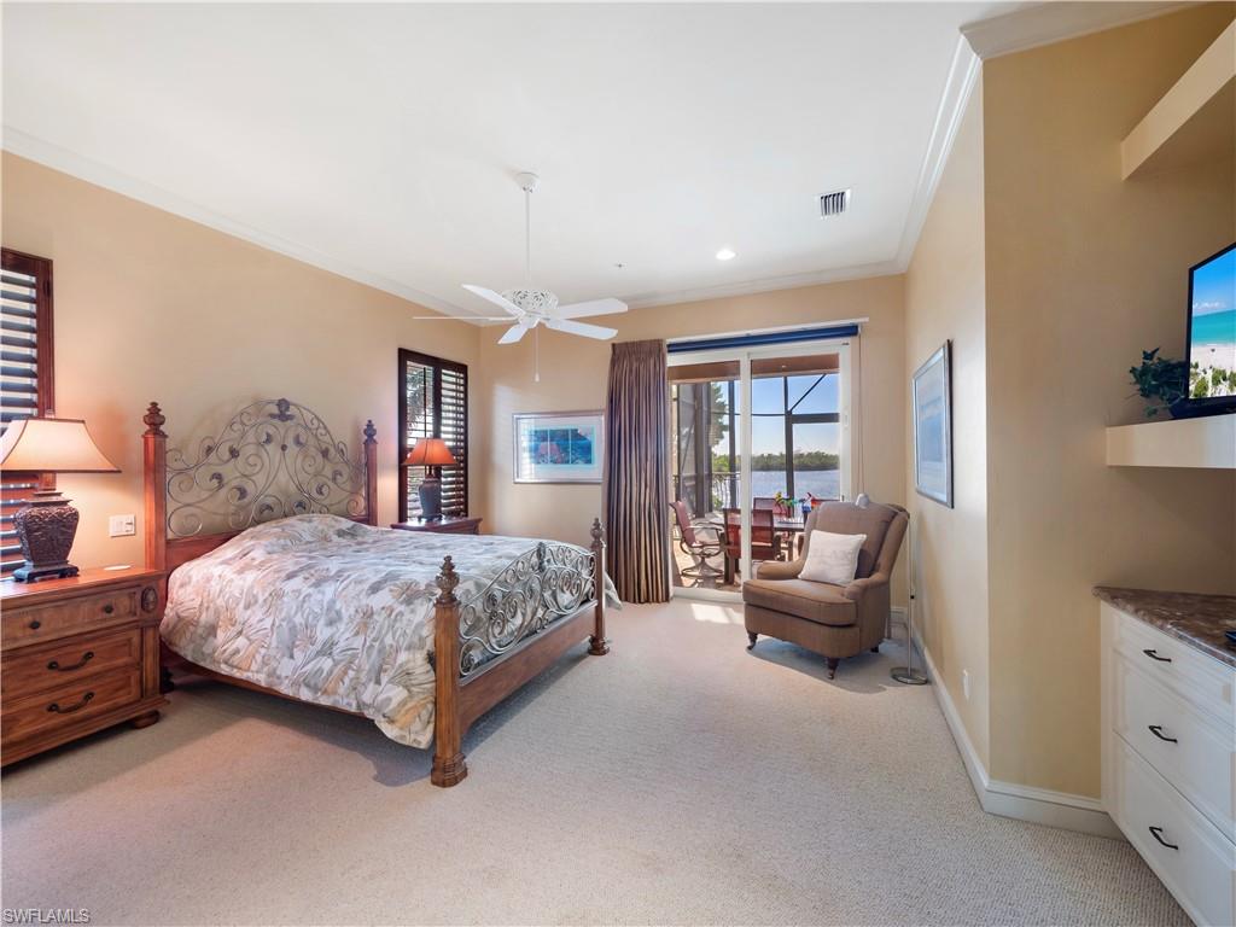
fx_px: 500
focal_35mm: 14
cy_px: 464
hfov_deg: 102.1
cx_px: 618
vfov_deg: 85.7
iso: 200
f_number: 7.1
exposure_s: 1/3
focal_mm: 7
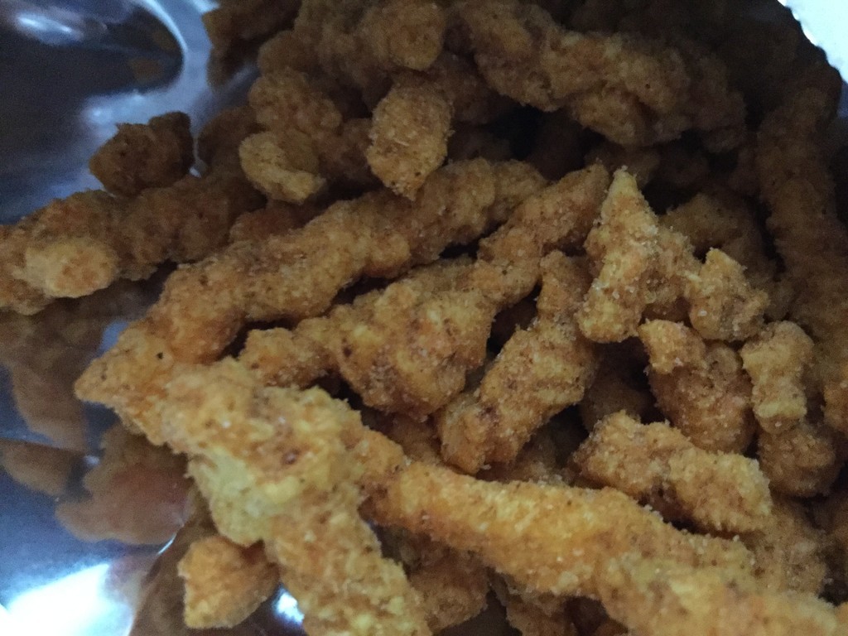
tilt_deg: -48.4
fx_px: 759
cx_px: 424
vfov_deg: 45.4
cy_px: 318
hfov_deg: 58.4
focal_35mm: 31
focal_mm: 3.3
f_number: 2.4
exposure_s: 1/15
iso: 800
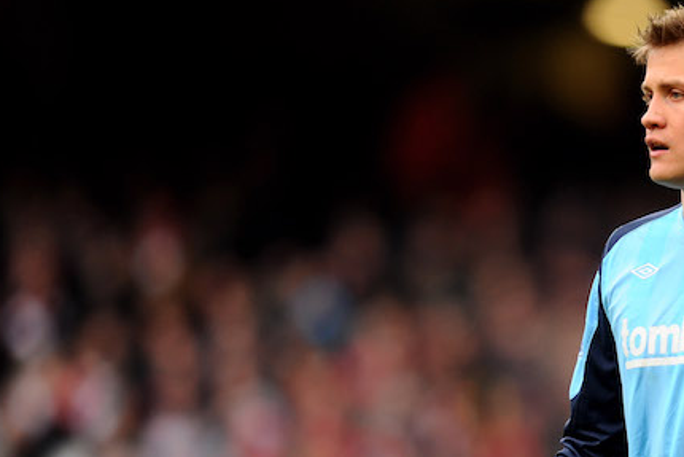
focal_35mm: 744
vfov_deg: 1.8
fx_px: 14140
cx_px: 576
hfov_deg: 2.8
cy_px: 394
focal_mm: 400
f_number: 2.8
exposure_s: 1/800
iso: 800
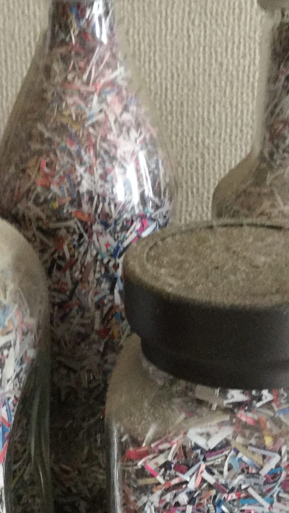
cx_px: 103
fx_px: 1104
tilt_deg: -20.7
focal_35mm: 81
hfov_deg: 14.9
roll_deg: -2.7
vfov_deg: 26.2
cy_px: 253
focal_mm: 3.3
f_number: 2.4
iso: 200
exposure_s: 1/30
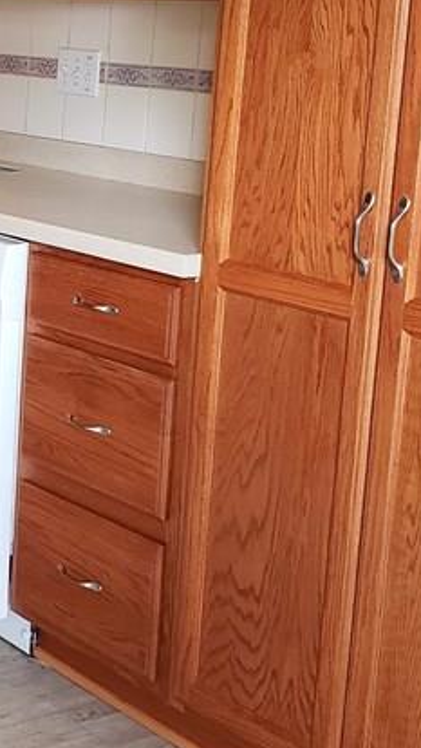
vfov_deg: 29.9
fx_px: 1389
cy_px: 242
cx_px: -74
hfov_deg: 16.6
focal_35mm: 70
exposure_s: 1/30
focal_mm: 4.3
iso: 250
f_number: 2.4
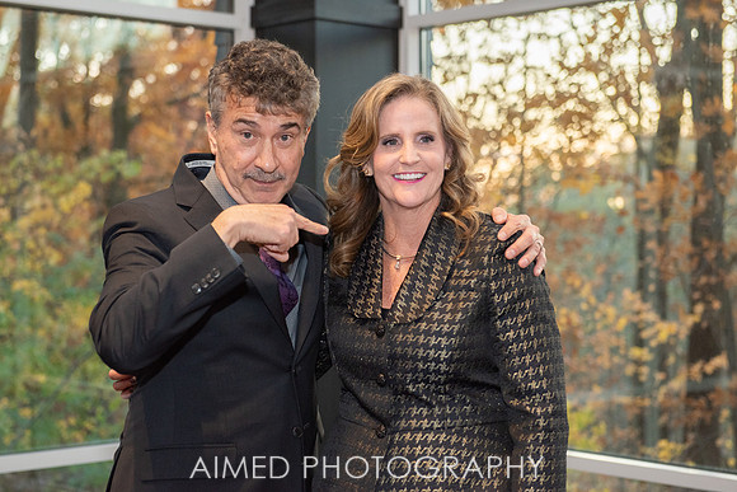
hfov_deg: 26.8
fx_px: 1548
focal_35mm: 76
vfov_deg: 18.1
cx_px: 368
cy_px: 241
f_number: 4
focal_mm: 70
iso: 1000
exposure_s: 1/250
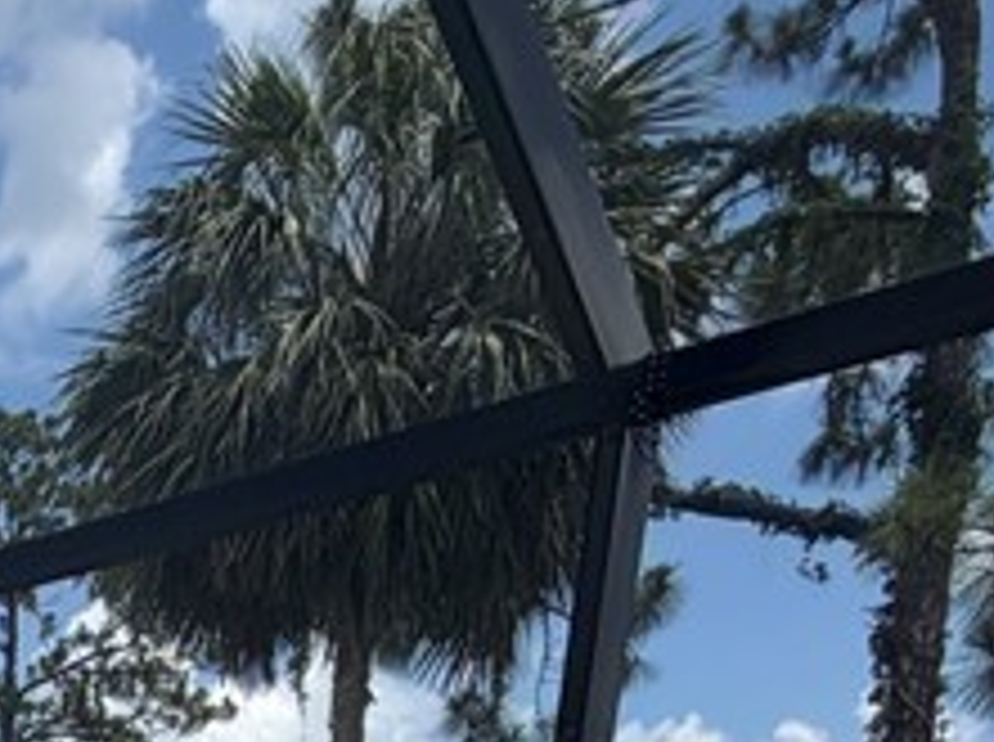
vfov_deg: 16.7
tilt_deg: -12.3
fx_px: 1863
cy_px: 1502
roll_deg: -1.9
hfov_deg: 23.1
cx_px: -558
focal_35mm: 65
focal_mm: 2.22
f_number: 2.2
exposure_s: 1/770
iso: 25
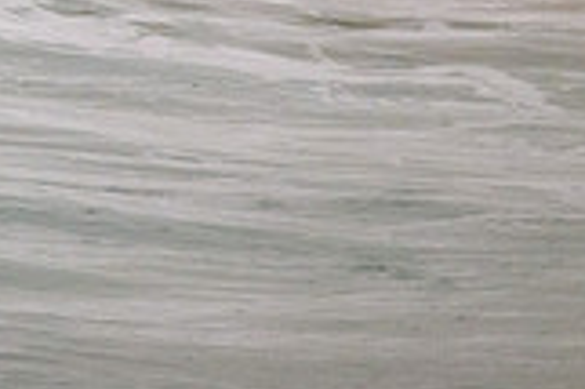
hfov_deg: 0.7
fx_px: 46768
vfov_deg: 0.5
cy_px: -158
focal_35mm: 2881
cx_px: -411
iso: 4000
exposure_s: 1/1250
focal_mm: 800
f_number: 11
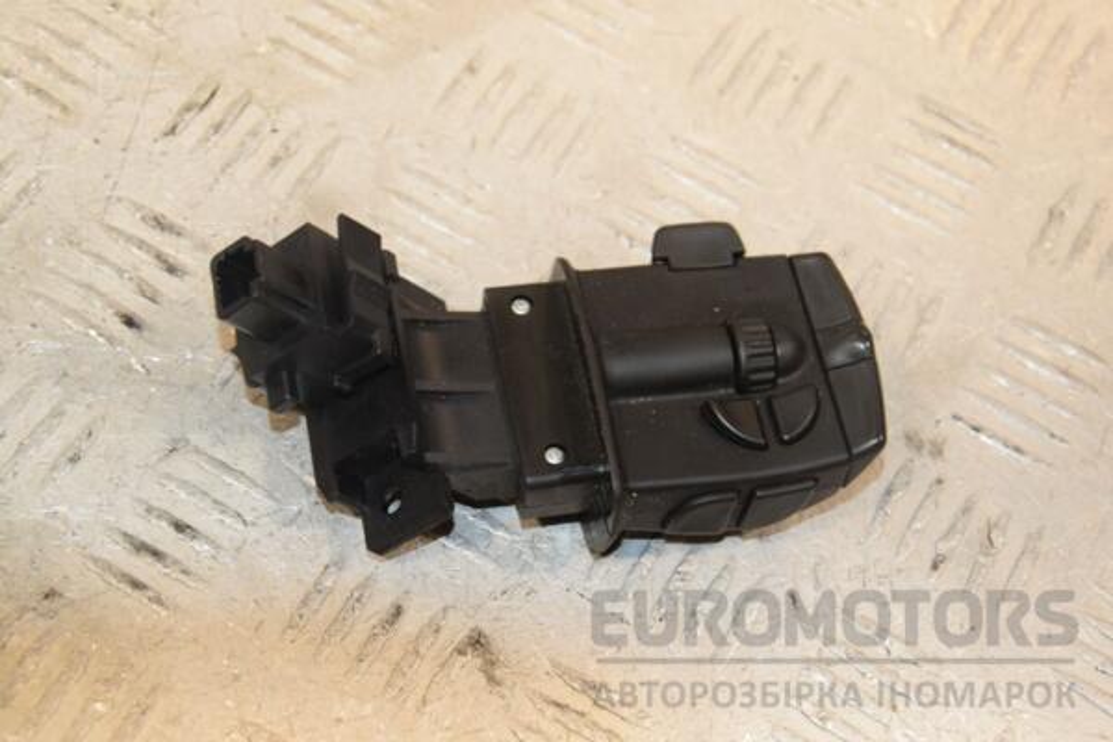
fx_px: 2411
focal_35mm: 78
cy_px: 371
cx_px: 556
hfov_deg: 26.0
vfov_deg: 17.5
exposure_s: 1/200
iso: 1600
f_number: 6.3
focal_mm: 52
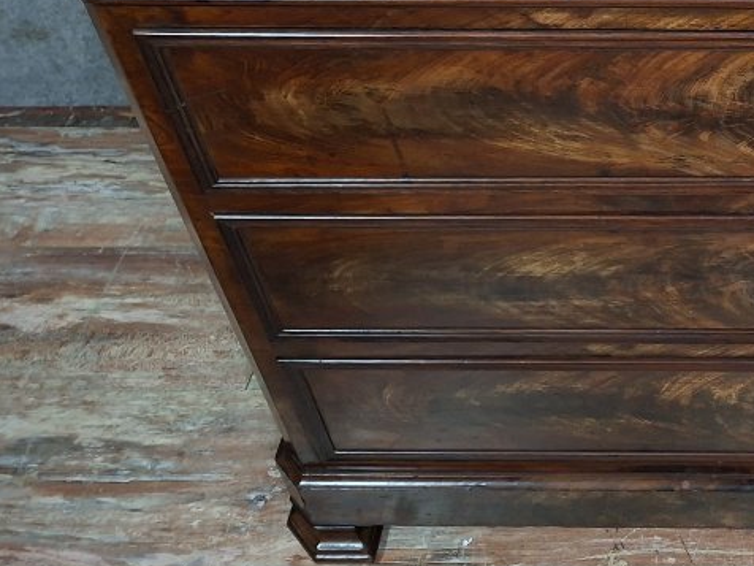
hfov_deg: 30.1
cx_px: 811
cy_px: -44
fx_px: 1263
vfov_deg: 23.8
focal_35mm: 58
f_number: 1.8
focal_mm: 5.54
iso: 640
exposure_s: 1/25
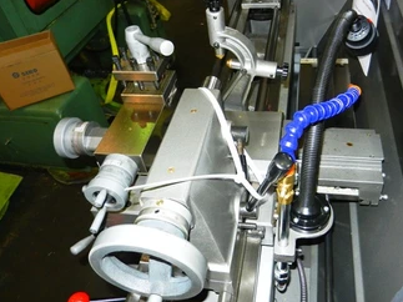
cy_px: 125
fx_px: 361
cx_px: 240
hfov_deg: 58.0
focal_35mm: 31
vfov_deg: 45.2
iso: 200
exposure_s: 1/30
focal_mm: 4.5
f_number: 3.5
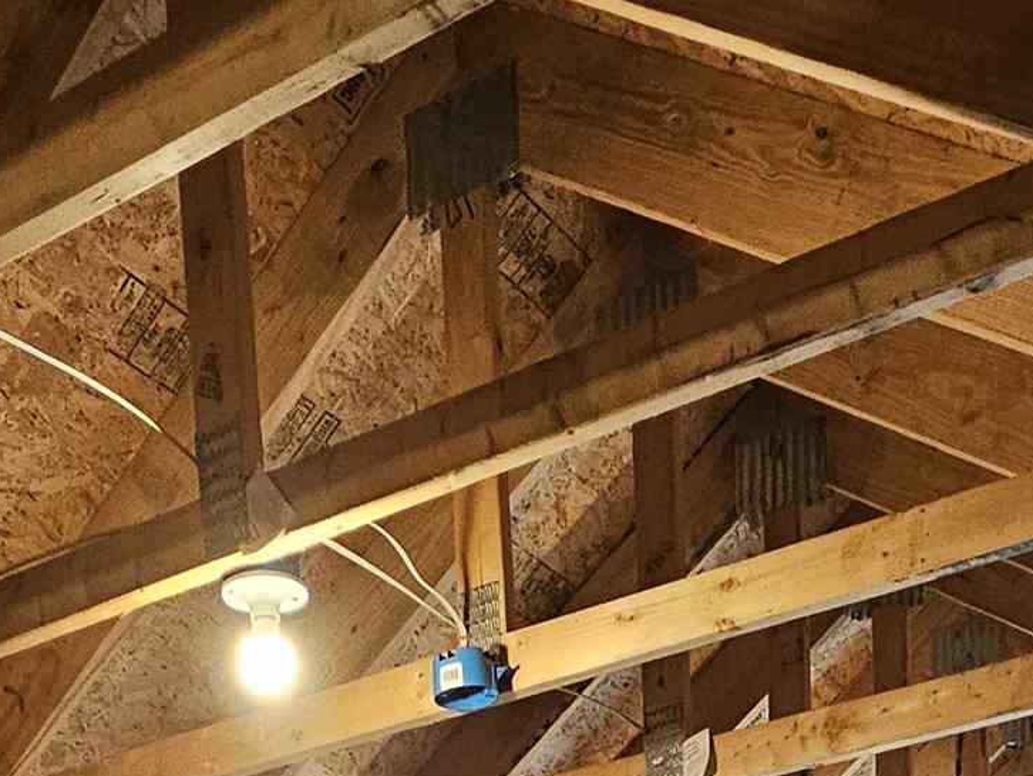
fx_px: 1642
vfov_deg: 17.7
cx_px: 485
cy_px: 1595
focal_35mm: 55
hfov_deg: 34.9
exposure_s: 1/60
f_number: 2.2
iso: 400
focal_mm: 2.2
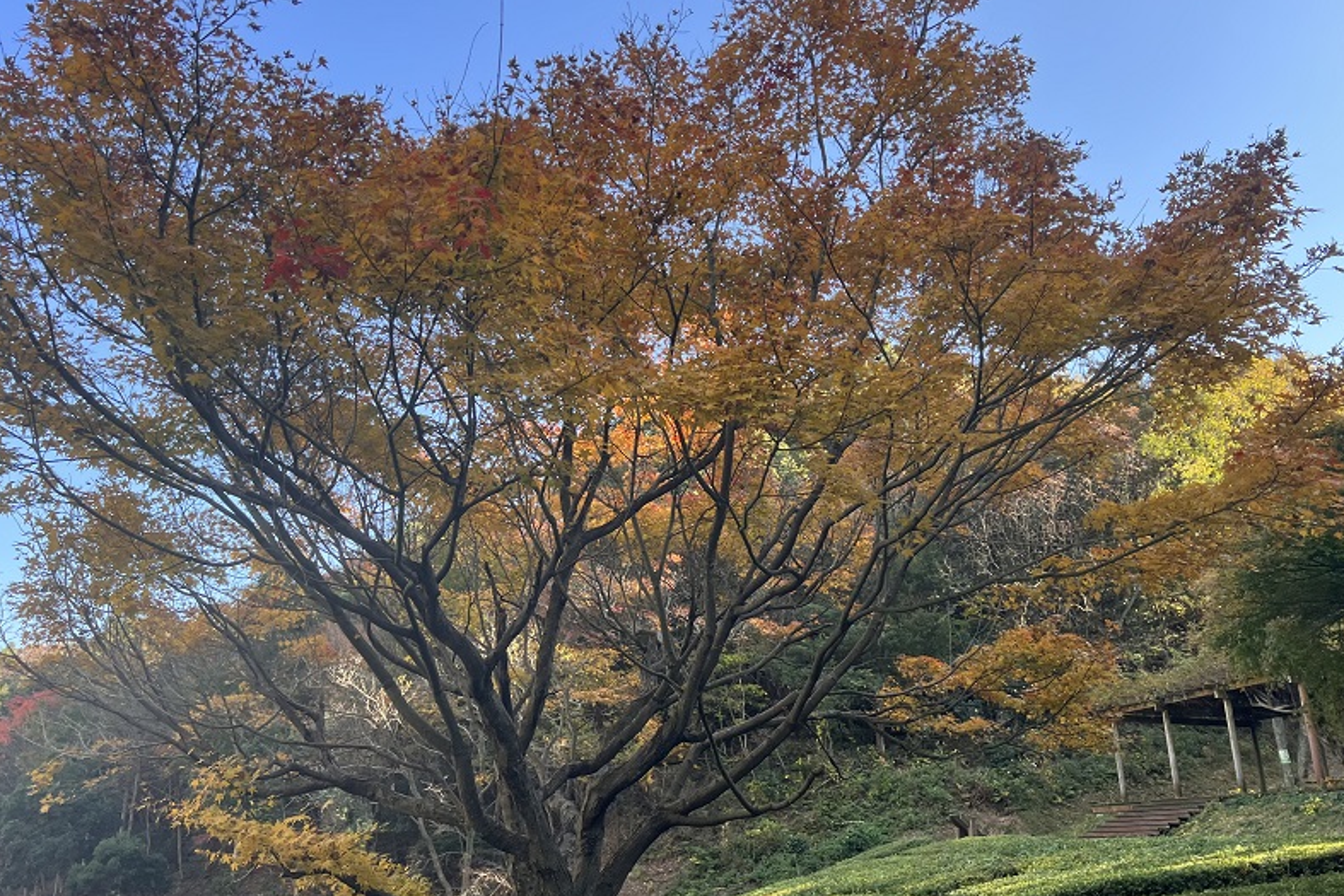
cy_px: 412
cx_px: 694
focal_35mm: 28
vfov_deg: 46.4
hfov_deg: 65.4
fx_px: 1045
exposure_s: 1/533
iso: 50
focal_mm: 5.7
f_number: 1.5
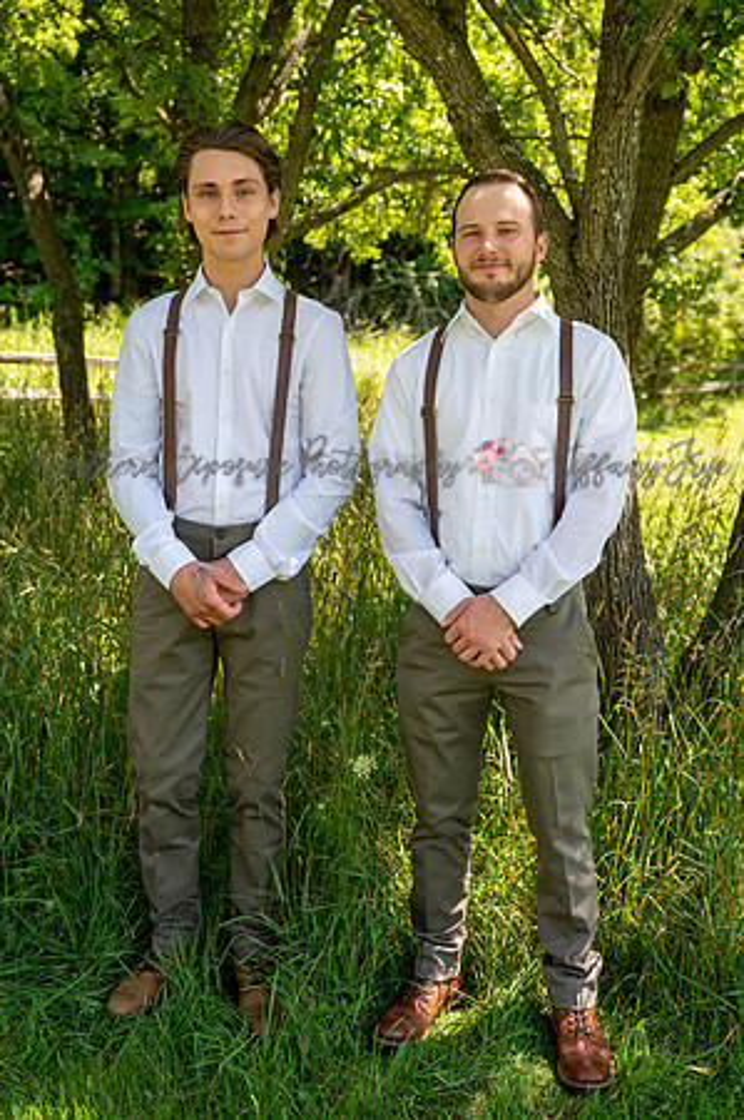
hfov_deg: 35.0
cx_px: 372
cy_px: 560
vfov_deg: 50.7
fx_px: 1181
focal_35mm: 38
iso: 200
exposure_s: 1/250
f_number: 4
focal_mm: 38
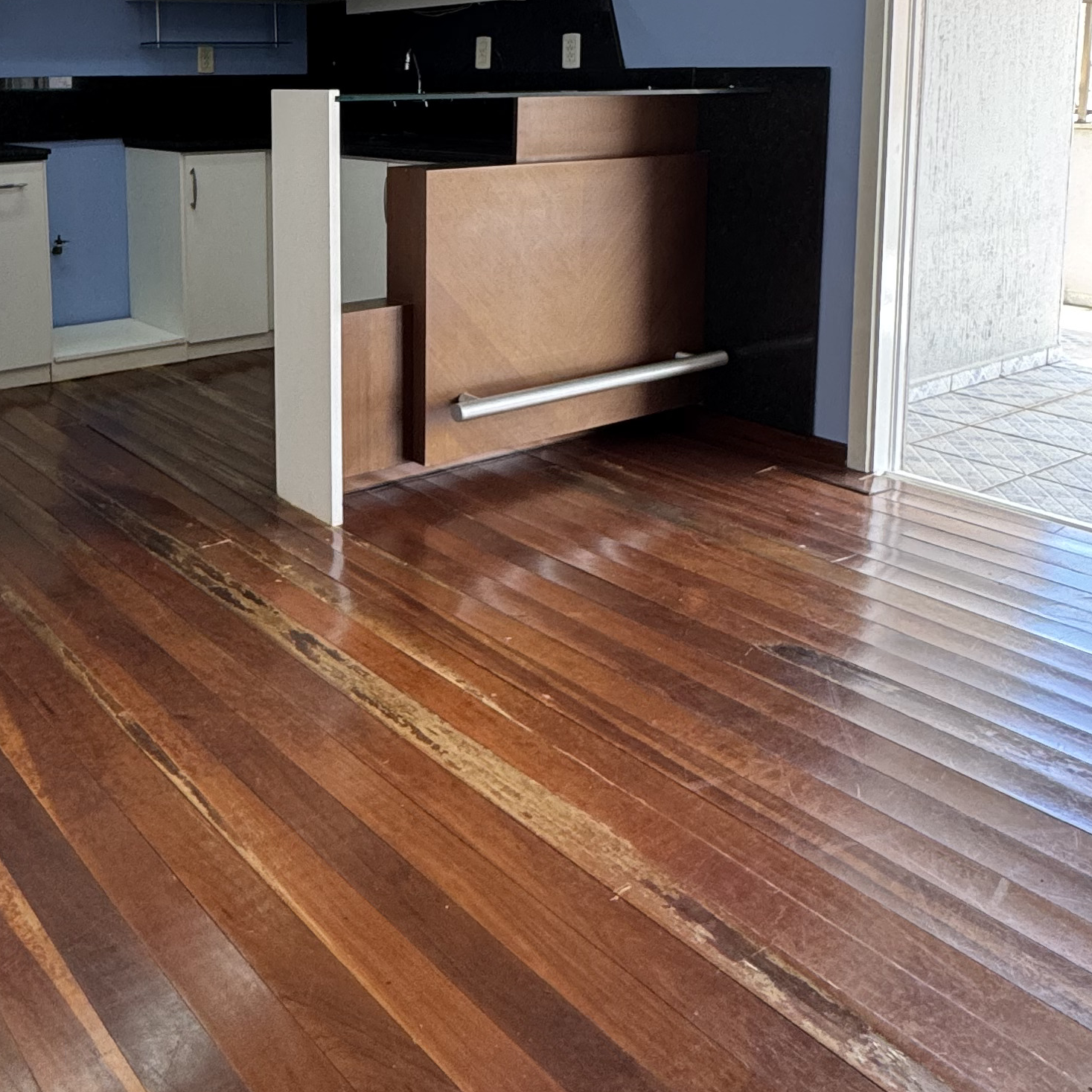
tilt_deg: -6.9
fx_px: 1213
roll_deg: +1.8
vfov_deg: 46.1
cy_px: 229
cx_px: 309
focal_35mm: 34
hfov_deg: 47.1
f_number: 2.2
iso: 160
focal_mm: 2.22
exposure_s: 1/120
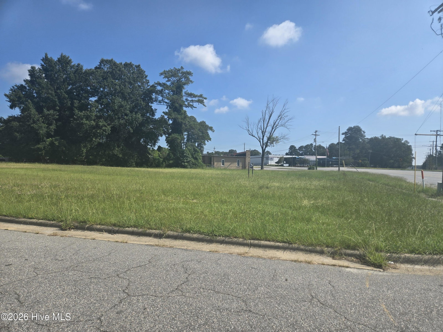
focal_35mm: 23
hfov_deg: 73.9
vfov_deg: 58.9
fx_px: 294
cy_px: 166
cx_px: 222
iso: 40
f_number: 1.8
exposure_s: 1/2921
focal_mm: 5.4
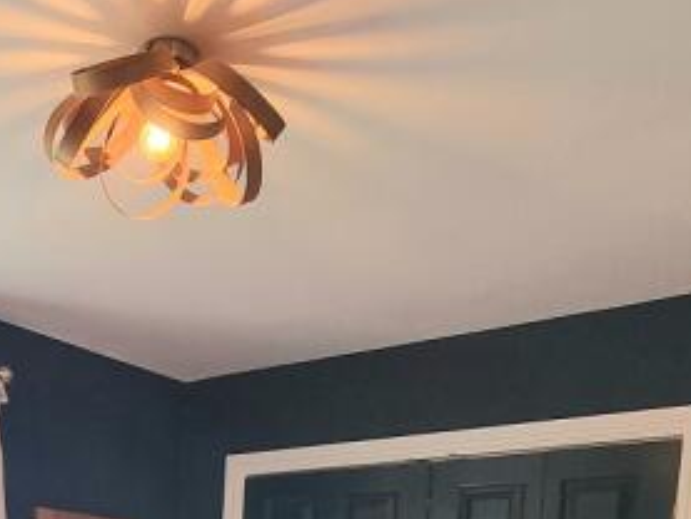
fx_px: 959
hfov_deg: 37.4
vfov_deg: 24.7
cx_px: 90
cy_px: 739
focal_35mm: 48
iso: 50
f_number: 2.2
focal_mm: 2.2
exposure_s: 1/60.2
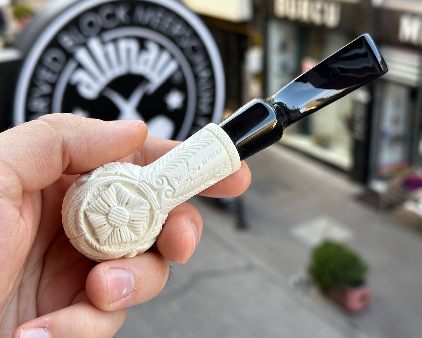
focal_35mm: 51
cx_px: 216
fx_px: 637
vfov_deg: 29.7
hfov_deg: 36.7
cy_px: 167
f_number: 1.78
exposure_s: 1/193
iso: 50
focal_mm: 6.86
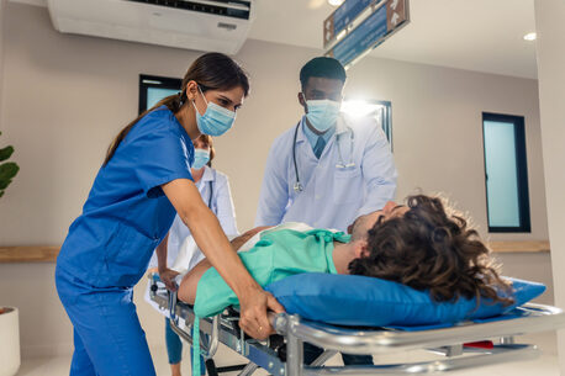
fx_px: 455
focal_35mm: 29
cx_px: 282
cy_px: 188
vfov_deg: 44.9
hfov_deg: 63.7
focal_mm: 29
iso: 800
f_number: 2.8
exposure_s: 1/500
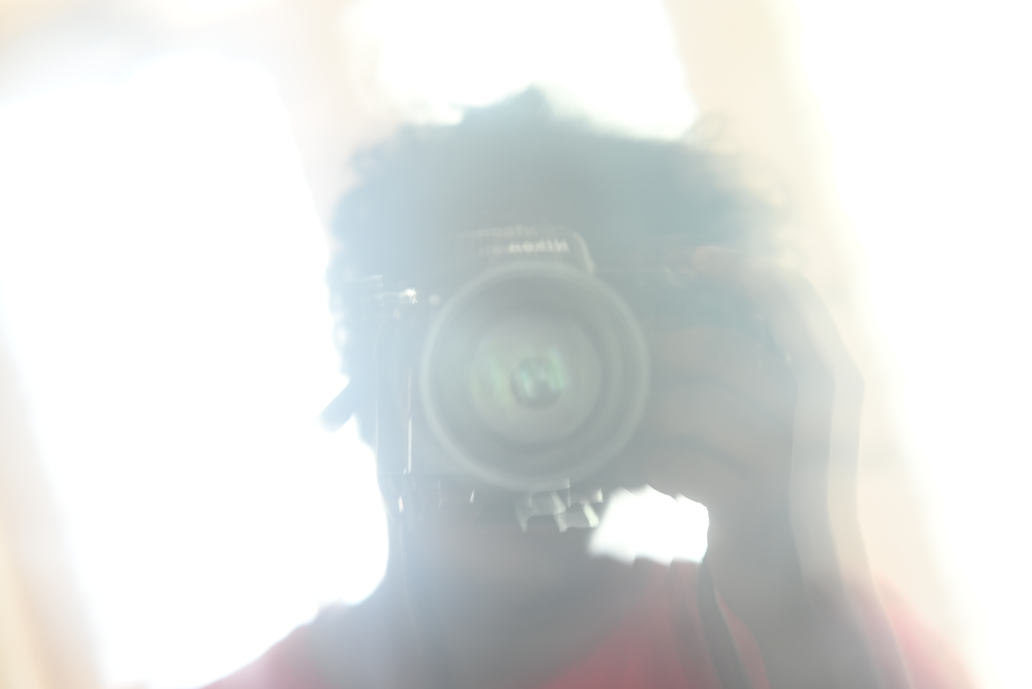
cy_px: 344
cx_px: 516
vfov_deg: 16.1
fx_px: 2437
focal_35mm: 85
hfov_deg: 23.9
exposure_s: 1/1.3
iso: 200
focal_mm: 85
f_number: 4
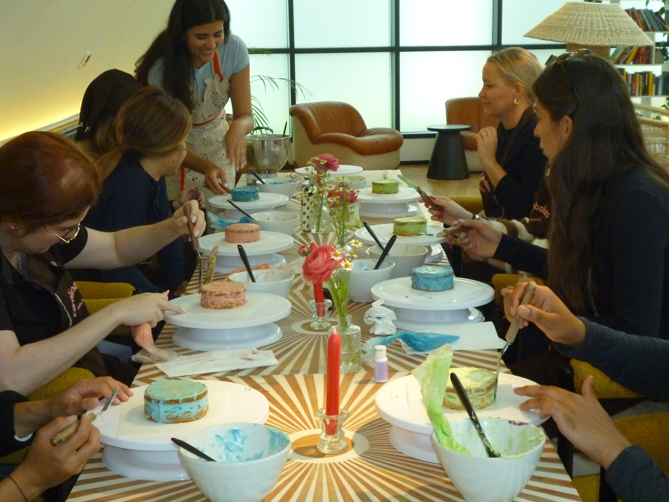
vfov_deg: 27.5
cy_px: 259
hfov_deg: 36.2
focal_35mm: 53
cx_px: 351
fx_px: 1024
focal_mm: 8.6
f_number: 4
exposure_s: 1/60
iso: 400
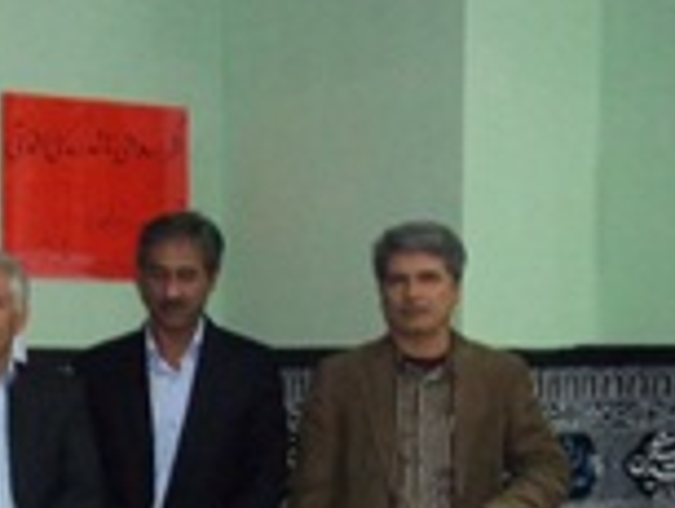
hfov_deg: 16.9
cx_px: -201
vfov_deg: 13.4
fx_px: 2147
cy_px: 402
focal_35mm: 110
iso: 400
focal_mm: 6.5
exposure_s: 1/30
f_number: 3.1
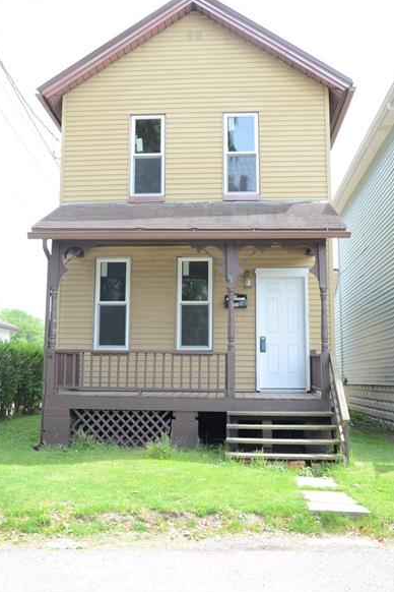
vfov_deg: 51.9
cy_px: 301
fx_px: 607
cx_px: 196
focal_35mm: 37
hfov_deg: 35.9
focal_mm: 24
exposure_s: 1/160
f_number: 6.3
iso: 200
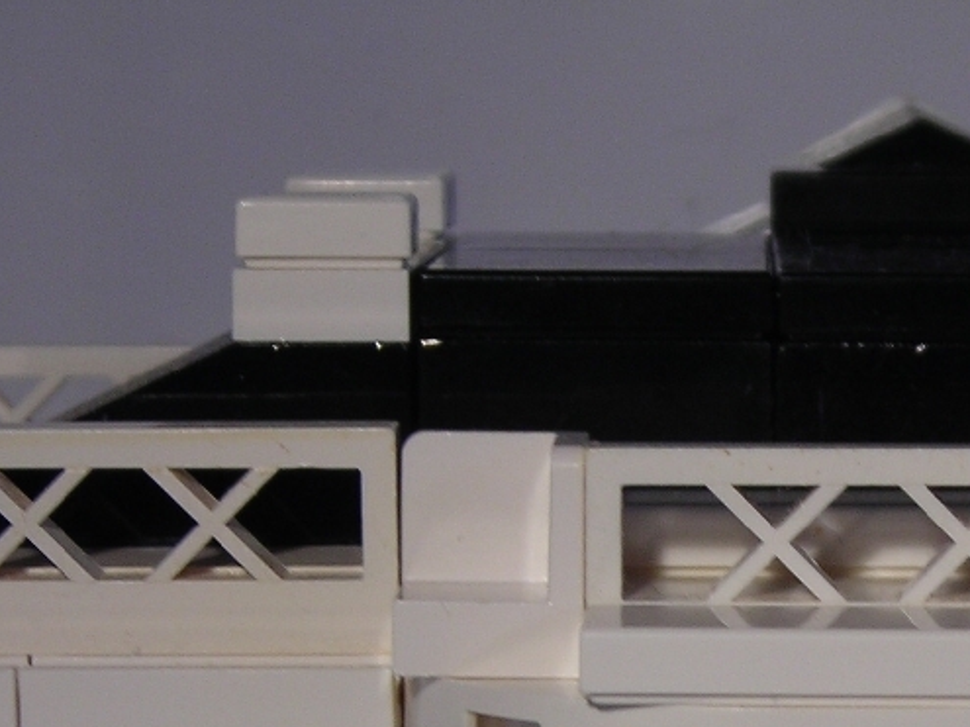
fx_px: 4707
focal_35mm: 168
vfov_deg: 8.7
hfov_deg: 11.6
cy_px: 917
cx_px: 1003
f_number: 3.9
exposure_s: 1/35.3
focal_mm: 10.8
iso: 50
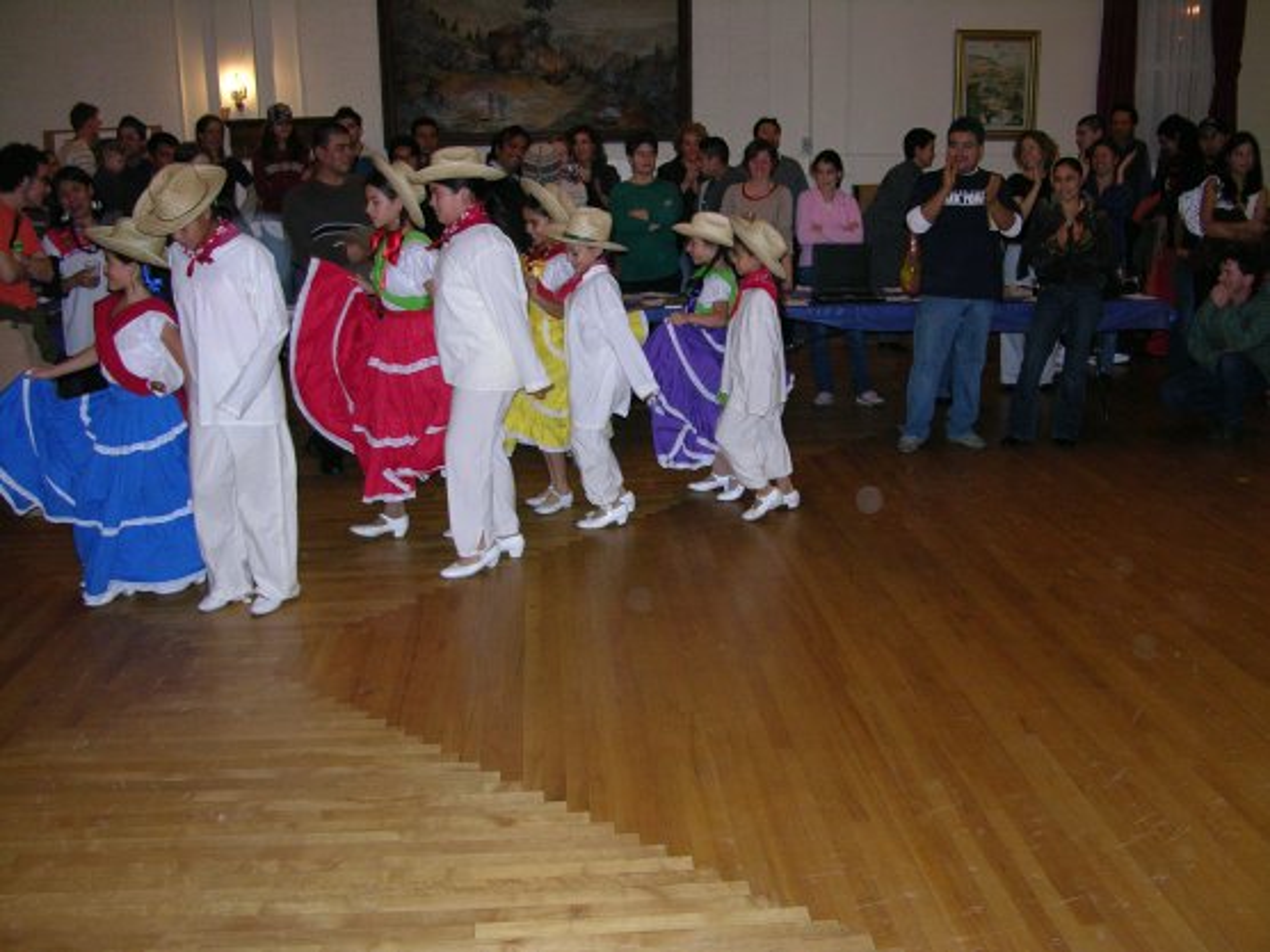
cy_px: 476
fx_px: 1284
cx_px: 635
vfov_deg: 40.7
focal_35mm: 35
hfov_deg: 52.6
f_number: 2.8
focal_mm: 8.9
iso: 200
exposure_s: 1/60.1
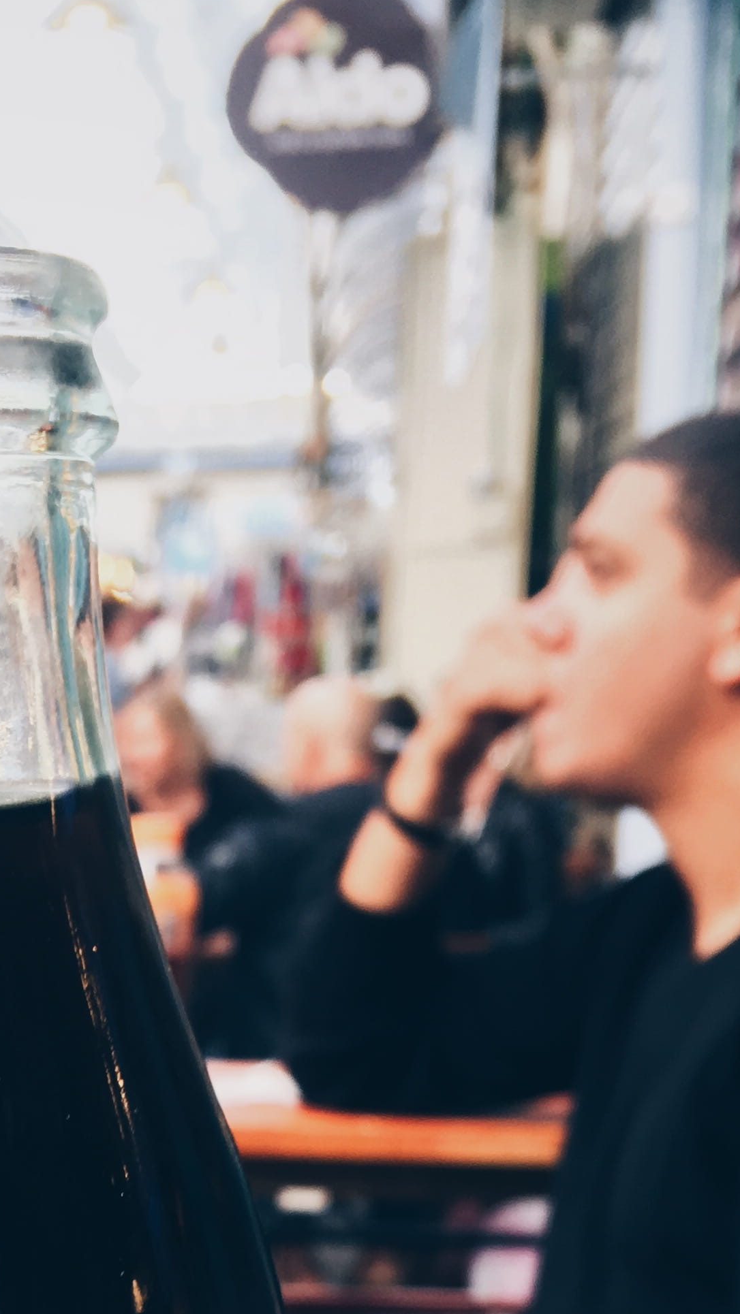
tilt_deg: -16.7
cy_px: 1270
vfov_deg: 30.0
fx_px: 2302
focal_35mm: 66
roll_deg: +2.9
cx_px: -77
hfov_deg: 17.6
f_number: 2.2
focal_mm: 4.15
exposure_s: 1/33
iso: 40
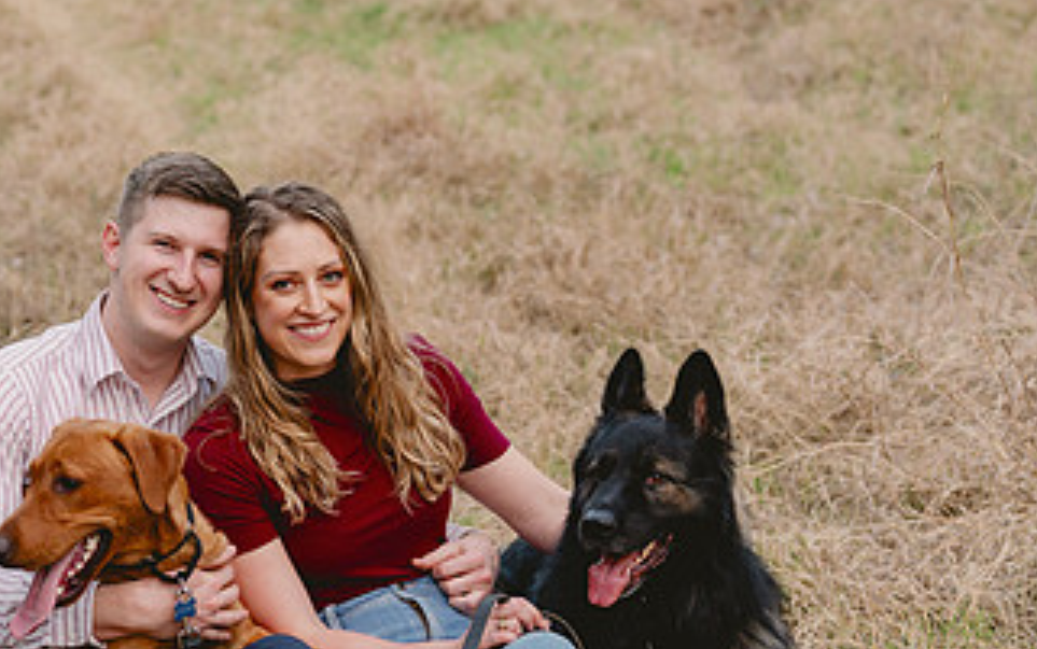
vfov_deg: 14.1
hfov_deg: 22.5
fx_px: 2601
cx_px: 491
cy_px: 533
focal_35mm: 92
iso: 800
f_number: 2.8
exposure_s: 1/400
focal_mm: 50
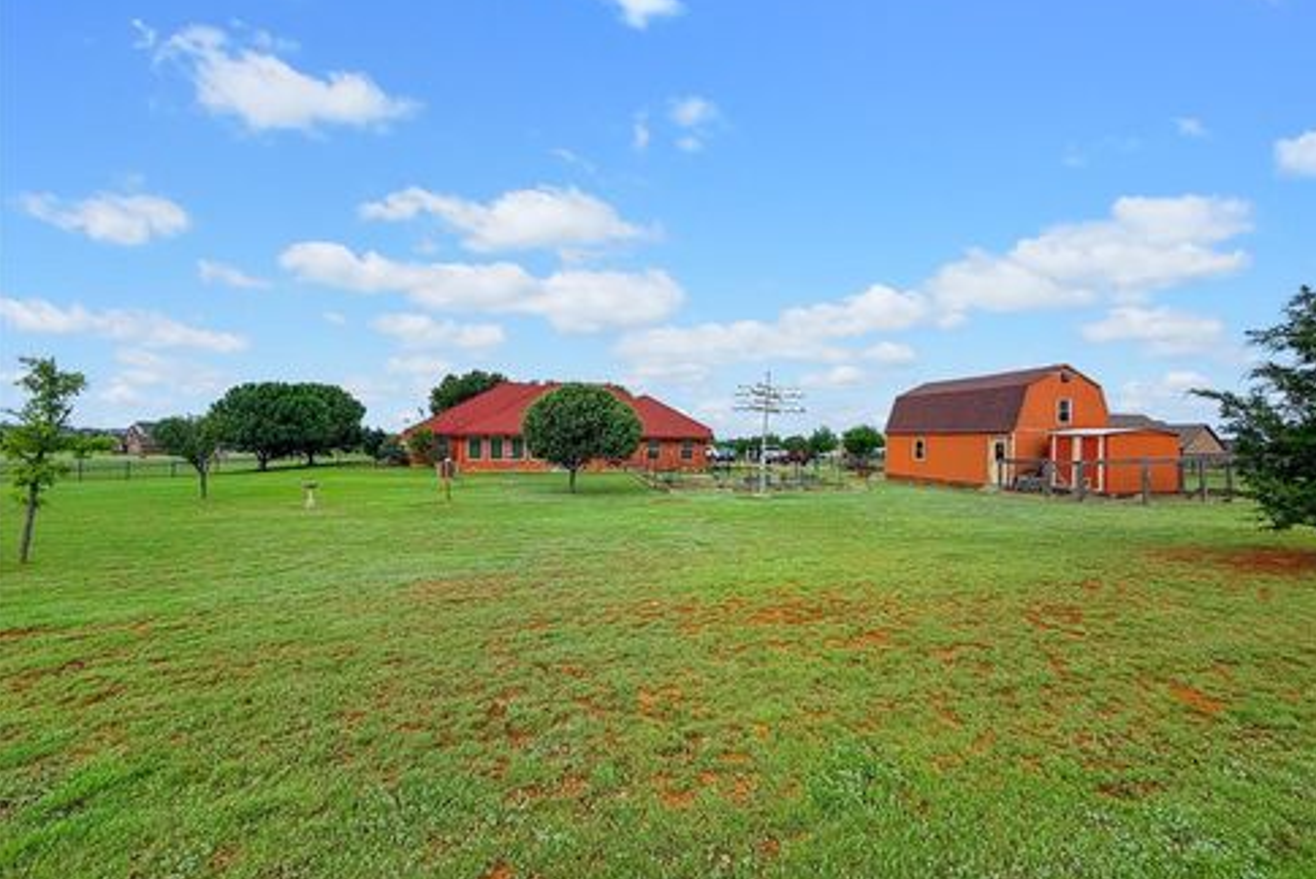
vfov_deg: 77.4
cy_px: 438
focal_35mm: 15
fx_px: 549
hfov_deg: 100.3
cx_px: 676
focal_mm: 2.22
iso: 20
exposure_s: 1/1200
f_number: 2.2
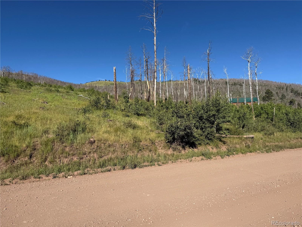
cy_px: 114
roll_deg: +1.0
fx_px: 209
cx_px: 151
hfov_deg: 71.6
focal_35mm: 24
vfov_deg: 56.8
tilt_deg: +5.1
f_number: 1.78
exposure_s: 1/4673
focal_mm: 6.76
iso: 80
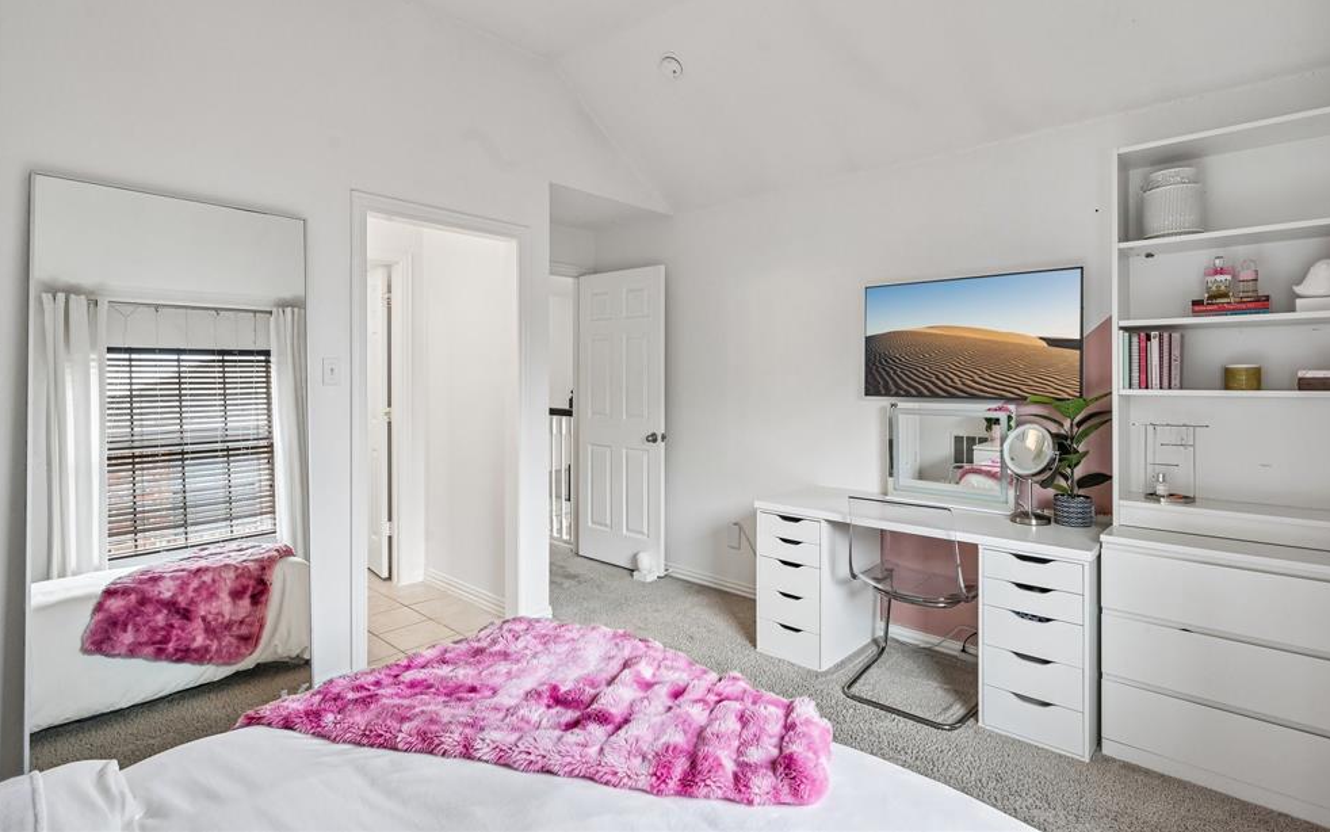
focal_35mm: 18
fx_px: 636
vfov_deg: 66.2
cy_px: 371
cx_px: 684
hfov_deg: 92.6
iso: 400
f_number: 8
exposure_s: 1/40
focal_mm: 16.5
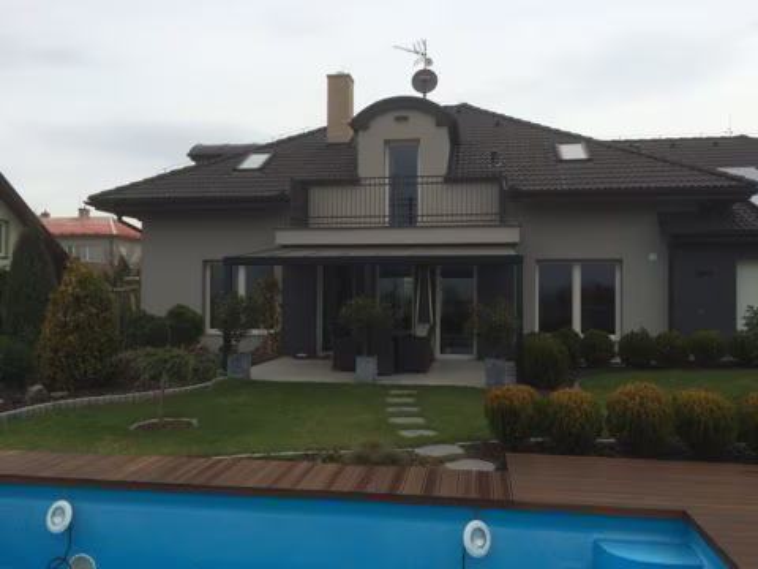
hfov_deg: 61.7
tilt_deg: +0.1
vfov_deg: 48.2
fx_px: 635
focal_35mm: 29
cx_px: 379
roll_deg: -0.1
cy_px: 284
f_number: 2.2
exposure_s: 1/414
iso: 32
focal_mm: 4.15
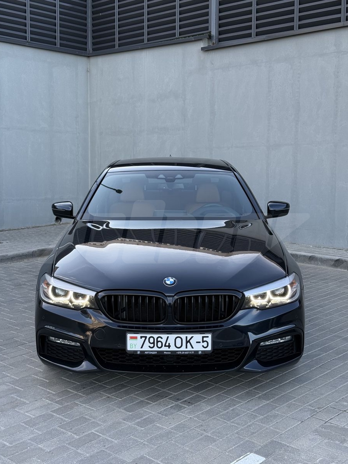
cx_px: 174
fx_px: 643
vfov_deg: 39.7
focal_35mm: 48
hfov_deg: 30.3
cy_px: 232
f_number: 1.78
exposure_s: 1/553
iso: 100
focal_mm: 6.76
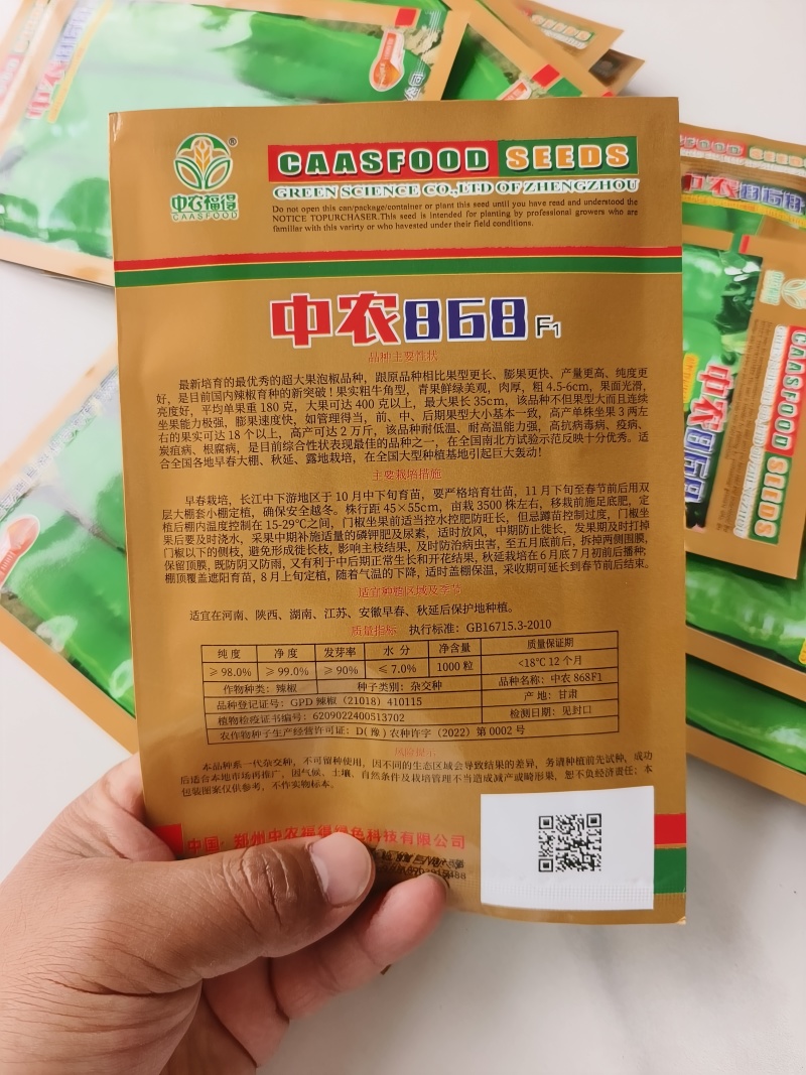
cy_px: 538
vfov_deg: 73.9
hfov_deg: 58.9
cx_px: 403
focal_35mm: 23
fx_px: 714
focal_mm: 5.5
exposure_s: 1/134
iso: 72
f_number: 1.75
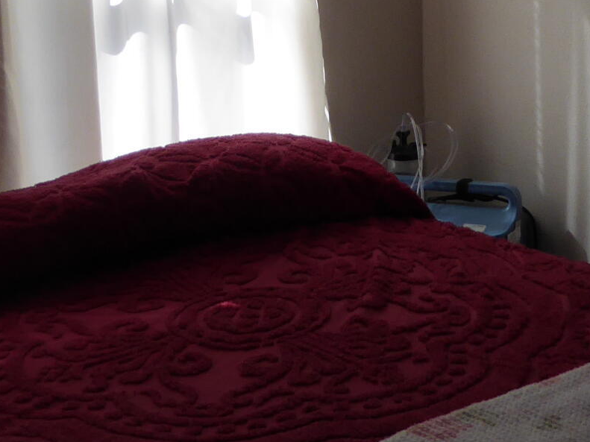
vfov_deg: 15.8
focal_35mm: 91
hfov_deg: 21.5
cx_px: 375
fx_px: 1551
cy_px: -41
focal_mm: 4.3
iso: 100
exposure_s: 1/160
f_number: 3.3
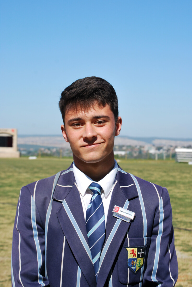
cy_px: 144
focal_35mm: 82
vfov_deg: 24.6
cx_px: 96
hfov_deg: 16.6
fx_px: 658
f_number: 10
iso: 110
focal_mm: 55
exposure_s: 1/250
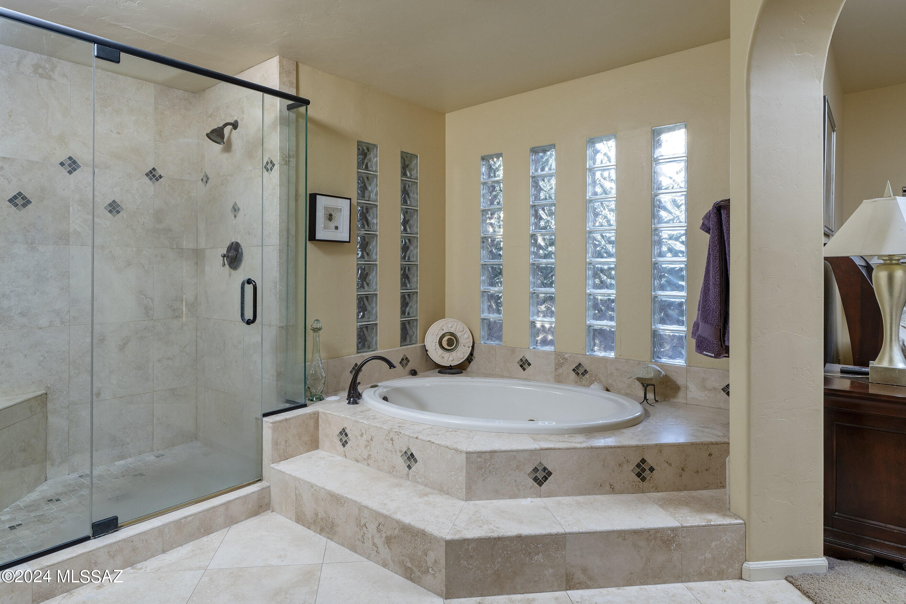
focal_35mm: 18
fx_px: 453
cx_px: 453
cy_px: 302
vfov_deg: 67.4
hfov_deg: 90.0
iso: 200
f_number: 6.3
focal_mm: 18
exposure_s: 1/20
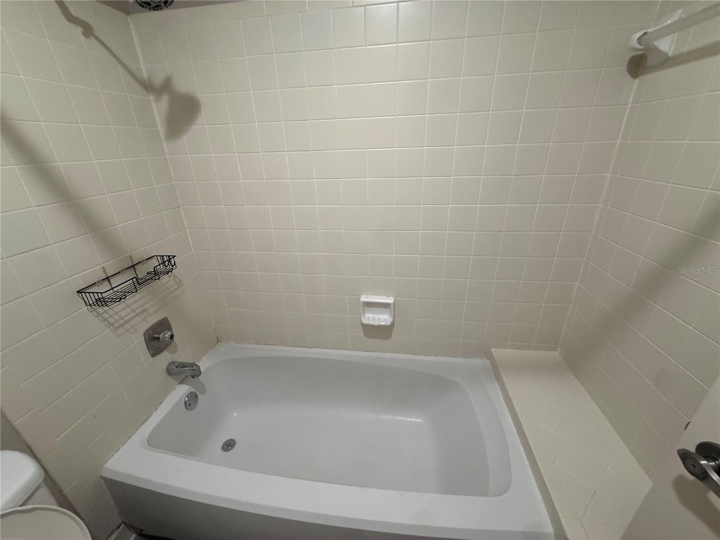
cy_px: 270
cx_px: 360
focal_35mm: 14
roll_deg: +2.5
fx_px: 291
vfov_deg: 85.7
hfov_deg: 102.1
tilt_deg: -24.6
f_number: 2.2
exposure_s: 1/120
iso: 320
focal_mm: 2.22
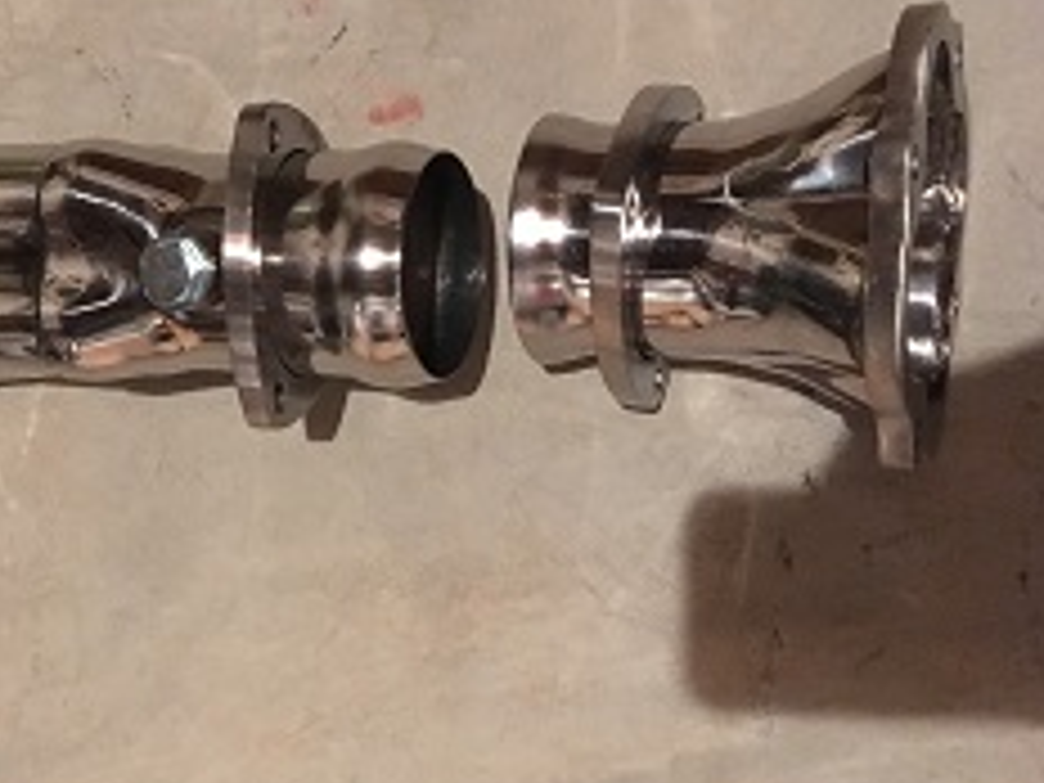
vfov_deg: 29.1
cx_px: 171
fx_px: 1508
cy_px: 374
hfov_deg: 36.5
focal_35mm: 50
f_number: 2.2
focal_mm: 4.15
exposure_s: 1/15
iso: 640
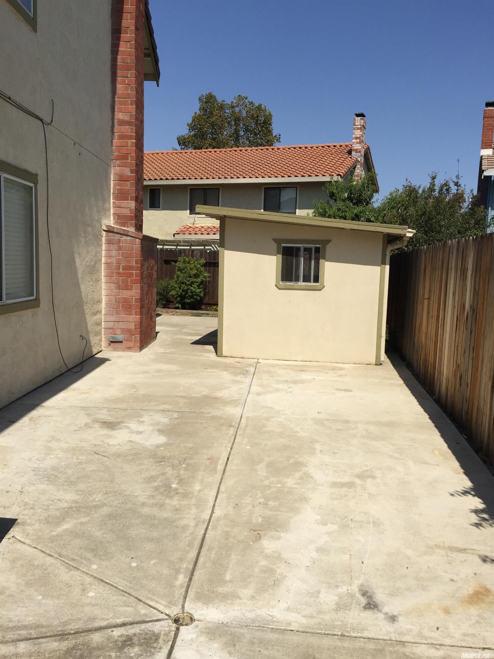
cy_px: 330
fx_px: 552
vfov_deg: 61.7
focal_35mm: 29
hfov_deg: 48.2
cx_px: 247
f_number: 2.2
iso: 32
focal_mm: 4.15
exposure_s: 1/3597
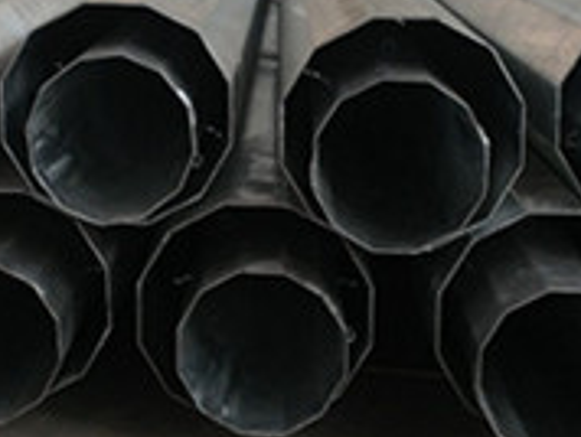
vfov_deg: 13.3
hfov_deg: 17.7
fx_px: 1866
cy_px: 85
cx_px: 206
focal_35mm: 111
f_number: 2.4
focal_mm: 4.13
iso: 64
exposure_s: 1/60
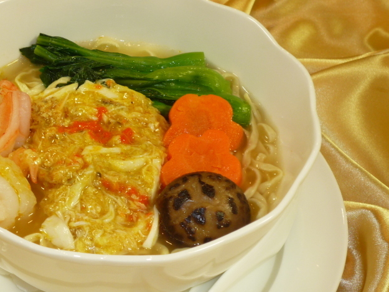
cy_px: 205
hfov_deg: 25.1
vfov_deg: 19.1
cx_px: 100
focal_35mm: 77
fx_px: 865
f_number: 4.3
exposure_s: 1/40
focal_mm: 8.3
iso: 100
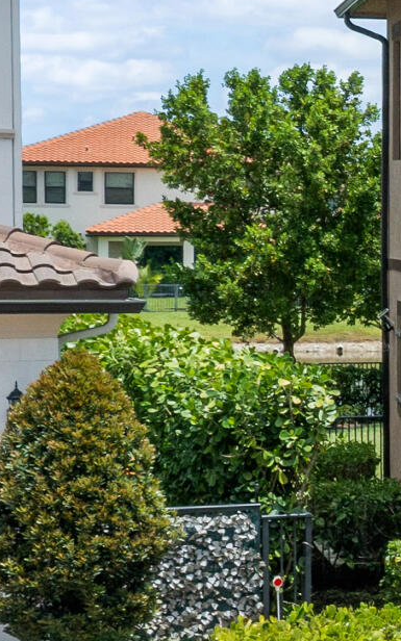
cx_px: 1339
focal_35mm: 139
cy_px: 365
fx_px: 2431
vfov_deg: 15.0
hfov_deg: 7.7
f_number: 5.6
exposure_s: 1/500
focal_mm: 10.26
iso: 100
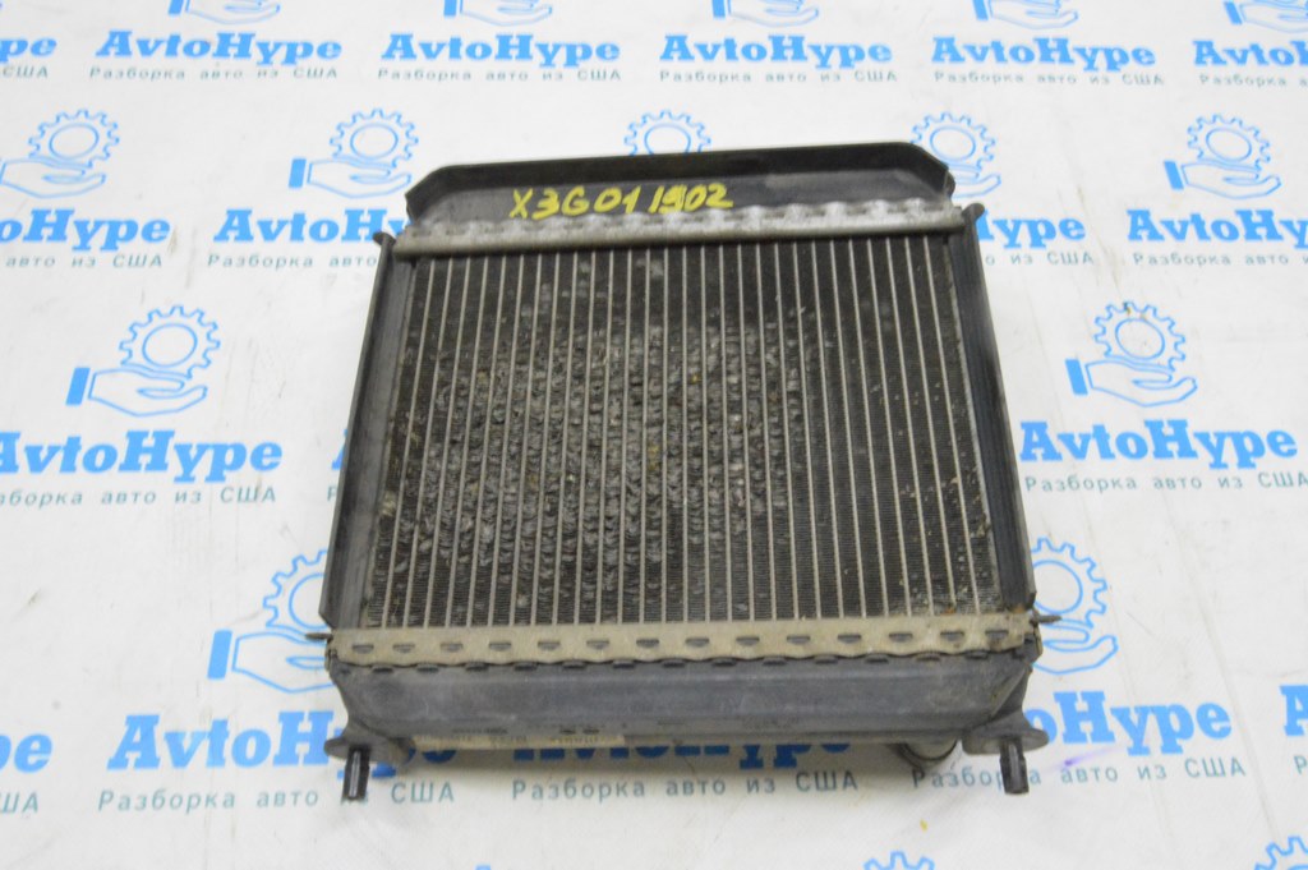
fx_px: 1089
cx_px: 654
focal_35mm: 30
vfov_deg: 43.5
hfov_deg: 62.0
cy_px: 435
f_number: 20
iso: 6400
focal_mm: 20
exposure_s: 1/15
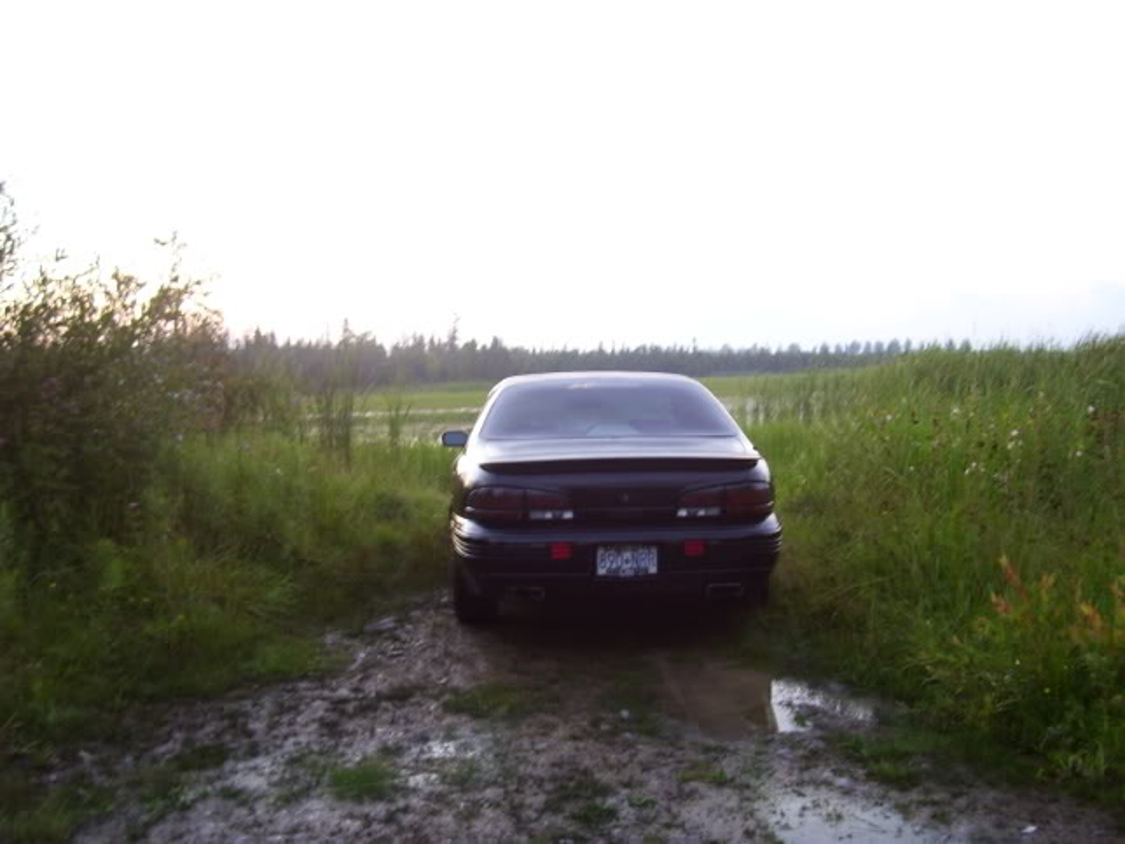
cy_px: 422
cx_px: 562
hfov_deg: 54.0
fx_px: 1105
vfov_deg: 41.8
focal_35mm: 34
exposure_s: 1/8
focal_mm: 5.6
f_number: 2.7
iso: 80
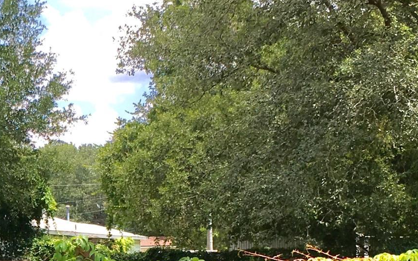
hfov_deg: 18.7
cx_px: -15
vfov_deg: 12.0
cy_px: 273
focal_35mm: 108
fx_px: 1230
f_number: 2.2
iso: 25
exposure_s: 1/699
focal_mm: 4.15
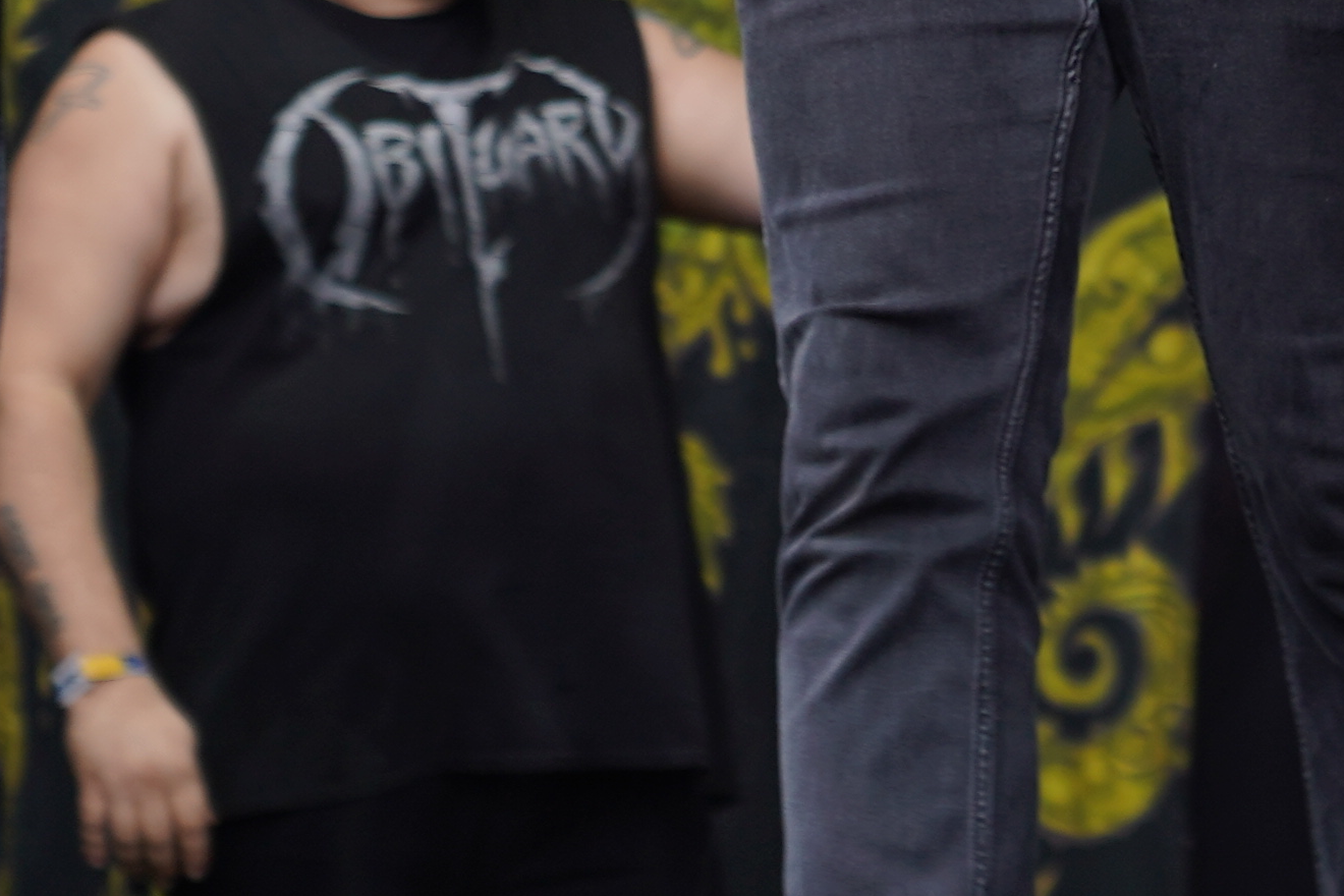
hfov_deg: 5.9
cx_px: 1650
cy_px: -1056
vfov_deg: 3.9
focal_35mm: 350
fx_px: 13066
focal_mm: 77
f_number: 4.5
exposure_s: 1/100
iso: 100
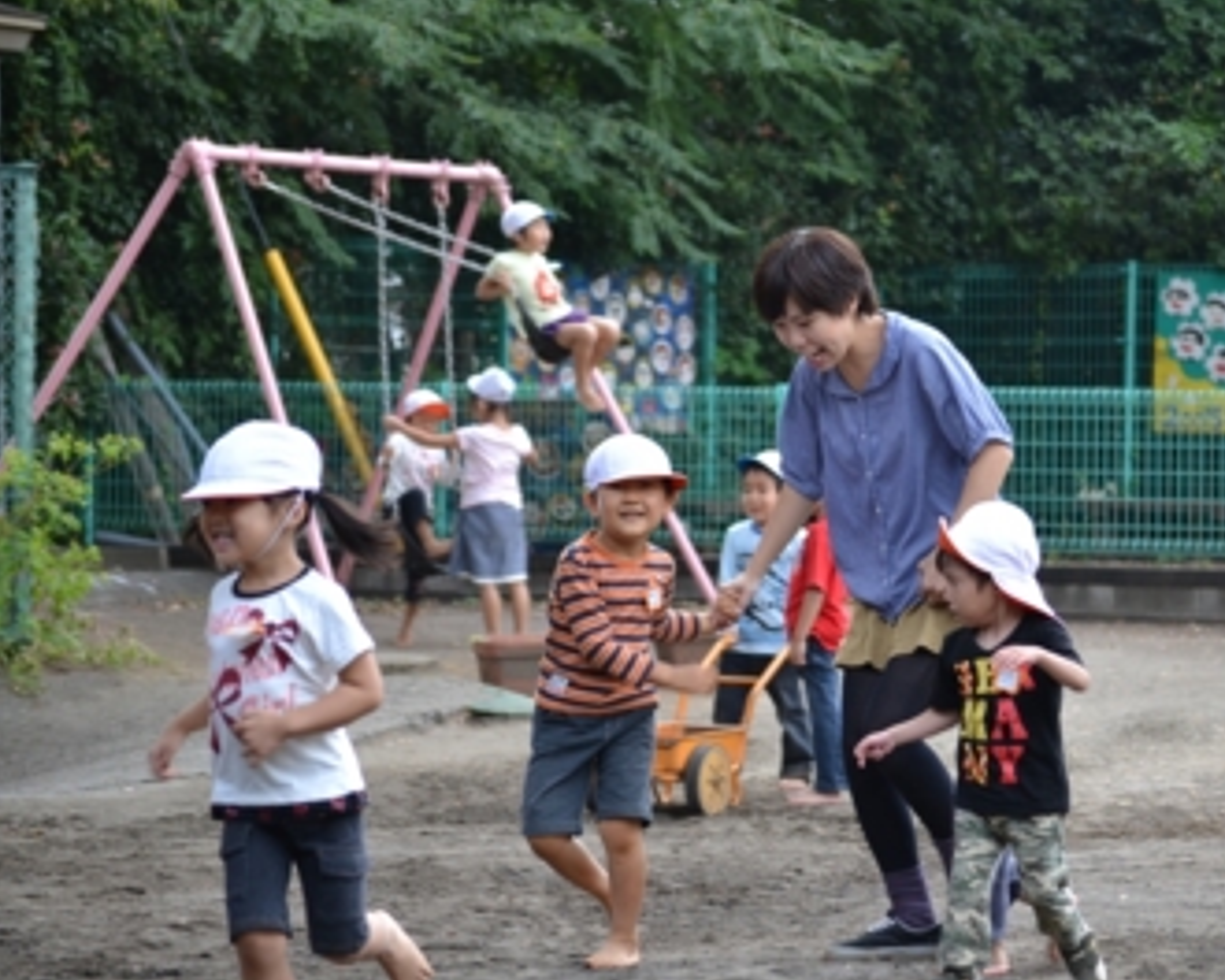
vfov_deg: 9.8
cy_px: 492
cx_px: 731
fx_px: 5692
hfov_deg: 12.3
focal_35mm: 157
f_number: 5.6
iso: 200
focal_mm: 92
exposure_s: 1/125
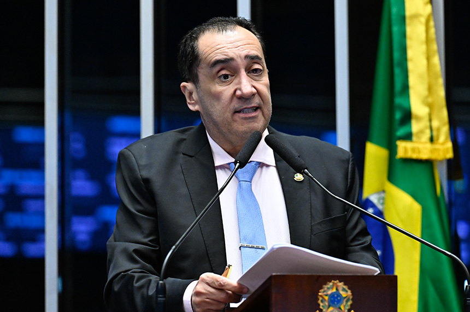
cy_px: 156
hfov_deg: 10.3
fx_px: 2606
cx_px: 235
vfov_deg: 6.8
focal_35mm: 200
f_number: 5
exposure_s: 1/125
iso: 6400
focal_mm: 200
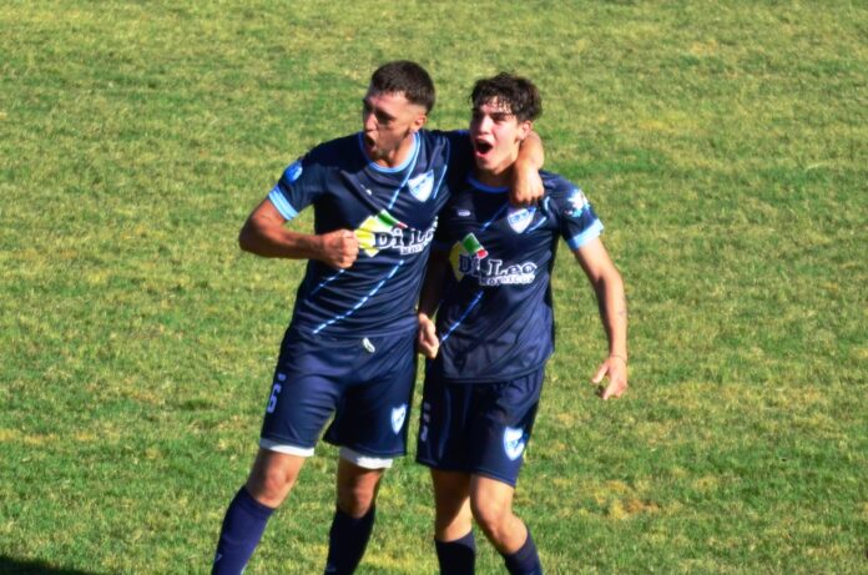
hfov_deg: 11.4
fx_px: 4331
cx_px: 434
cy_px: 288
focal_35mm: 180
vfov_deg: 7.6
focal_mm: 120
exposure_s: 1/4000
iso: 500
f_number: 4.8
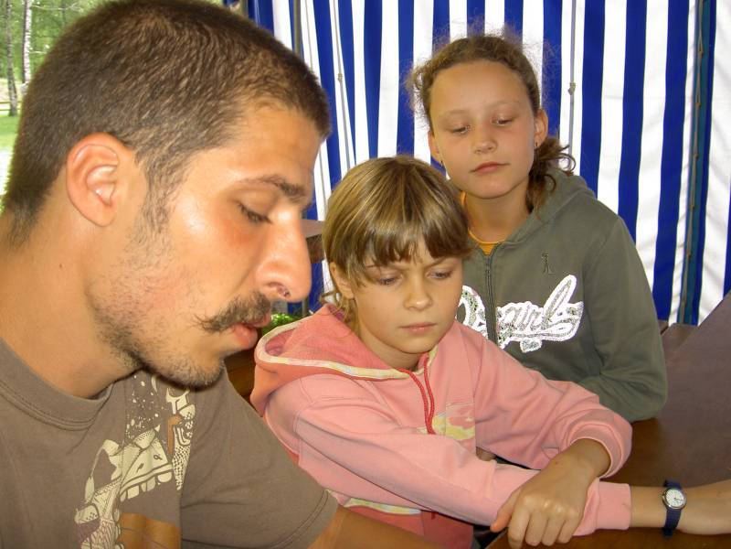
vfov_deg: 36.8
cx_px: 366
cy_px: 274
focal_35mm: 39
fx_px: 824
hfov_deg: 47.9
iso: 100
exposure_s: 1/60
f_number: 2.8
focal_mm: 8
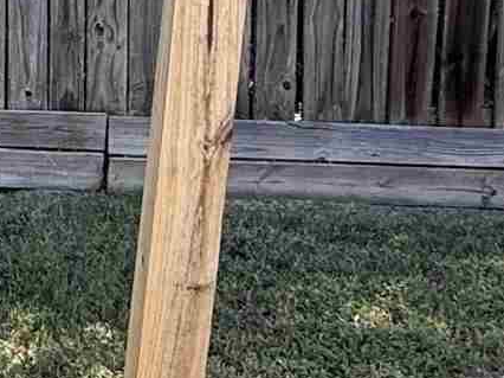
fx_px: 1470
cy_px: -13
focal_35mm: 101
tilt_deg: -6.9
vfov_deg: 14.4
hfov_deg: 15.1
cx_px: -557
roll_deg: -0.5
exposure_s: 1/262
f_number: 2.2
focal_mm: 2.22
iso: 50
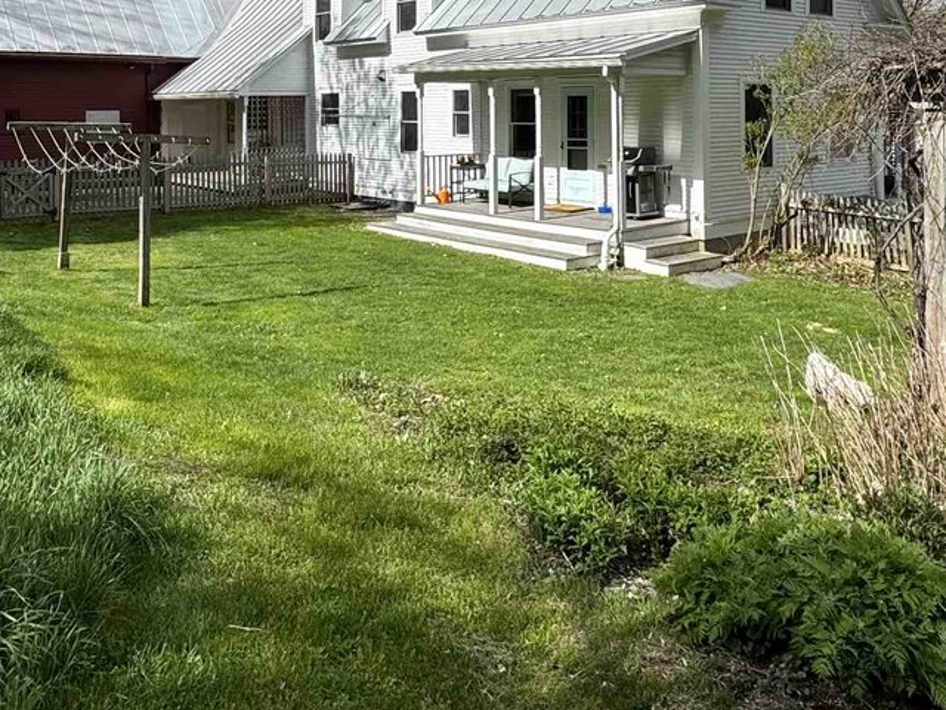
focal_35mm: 35
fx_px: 956
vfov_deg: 38.4
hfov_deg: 52.6
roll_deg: +0.1
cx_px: 486
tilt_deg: +1.2
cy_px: 93
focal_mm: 2.22
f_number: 2.2
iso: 50
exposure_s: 1/2674
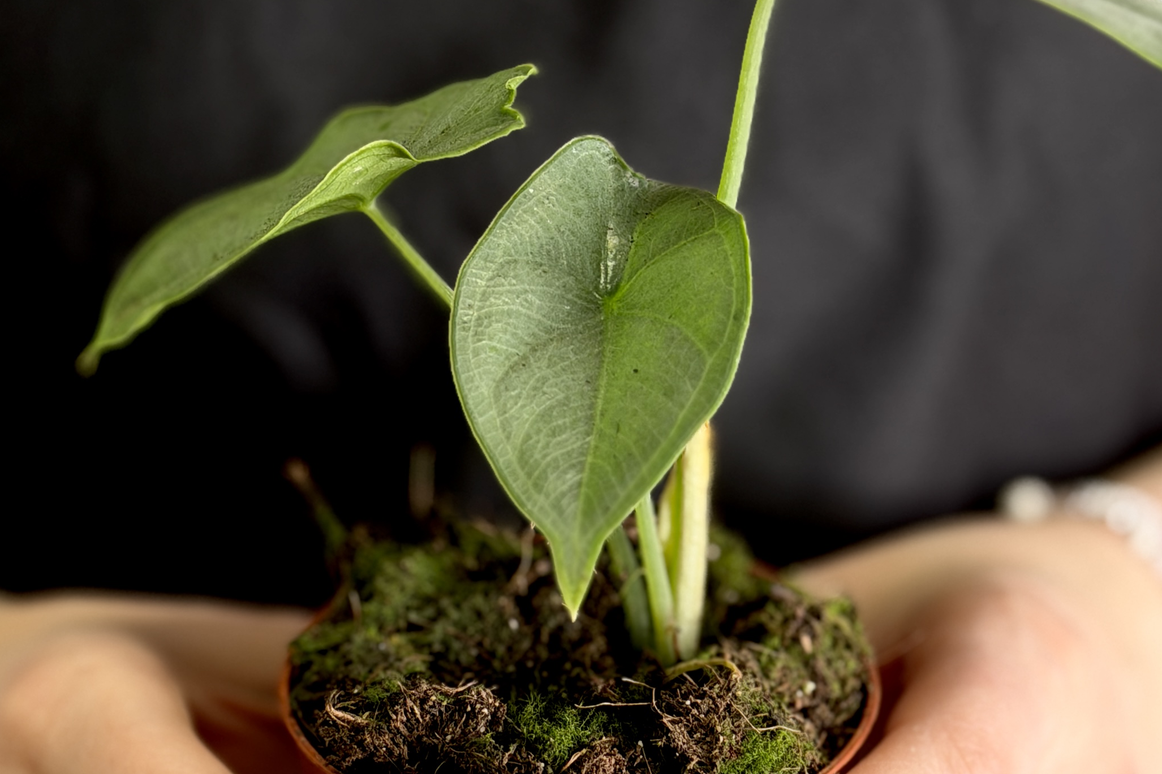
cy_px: 327
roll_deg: +0.2
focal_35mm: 98
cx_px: 631
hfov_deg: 20.8
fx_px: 3163
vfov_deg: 14.0
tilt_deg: -10.8
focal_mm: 6.76
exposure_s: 1/170
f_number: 1.78
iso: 50
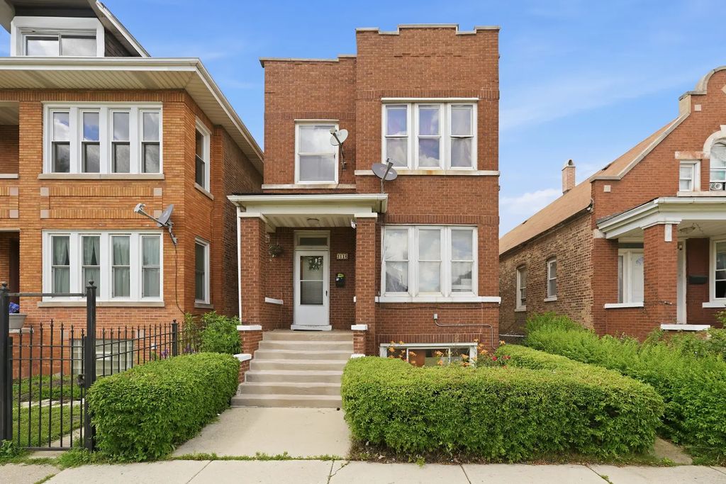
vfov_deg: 81.2
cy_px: 242
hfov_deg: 104.2
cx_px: 363
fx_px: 282
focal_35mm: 14
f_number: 5
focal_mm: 14
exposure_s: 1/250
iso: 100
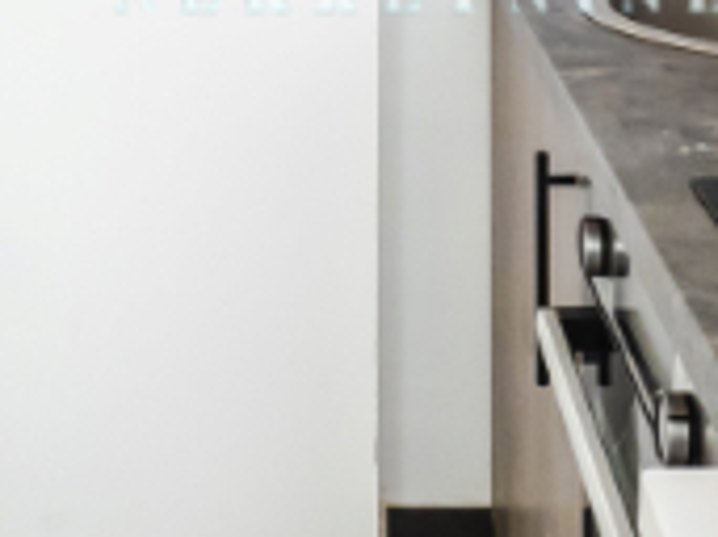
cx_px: 420
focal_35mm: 82
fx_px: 1700
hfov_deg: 23.8
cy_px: -449
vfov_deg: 15.3
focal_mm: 7
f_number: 4
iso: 400
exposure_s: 1/8
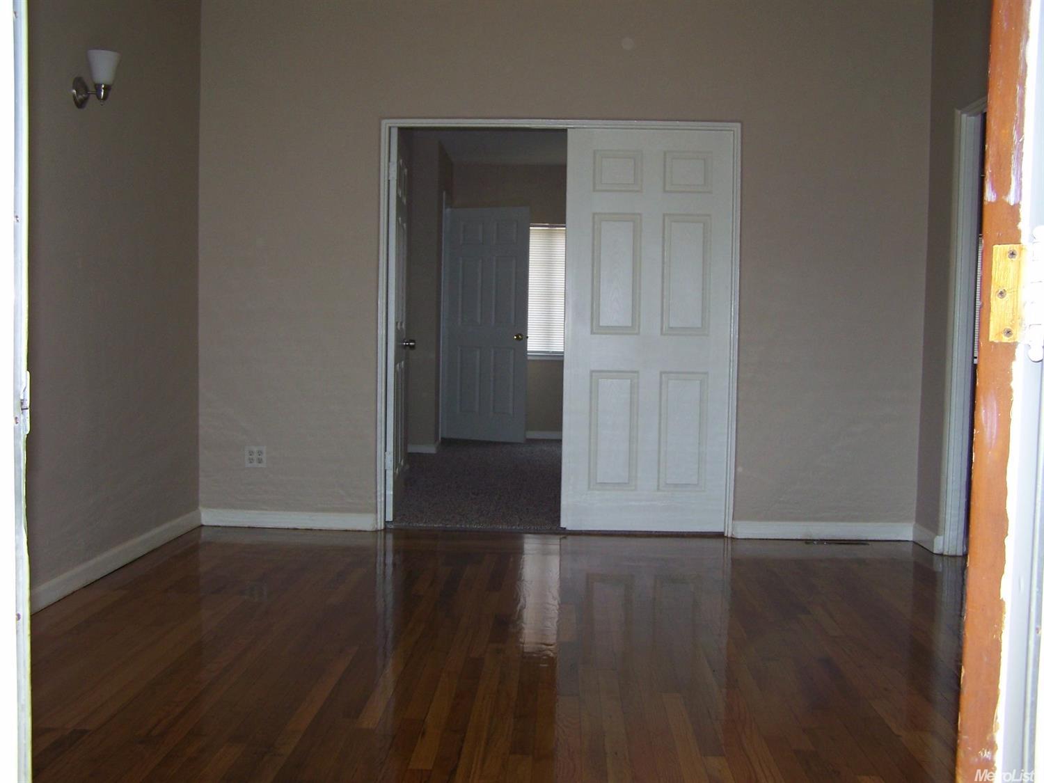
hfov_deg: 49.0
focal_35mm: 38
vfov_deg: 37.7
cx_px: 522
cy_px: 392
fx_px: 1146
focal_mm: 6.3
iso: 80
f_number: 2.8
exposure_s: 1/60
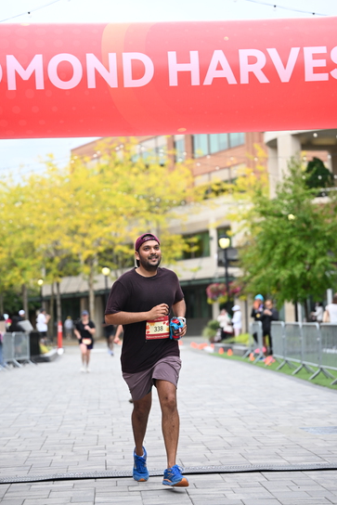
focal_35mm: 90
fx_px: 1263
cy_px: 251
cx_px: 169
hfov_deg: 15.2
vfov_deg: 22.6
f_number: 2.8
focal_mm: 89
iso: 640
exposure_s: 1/2000
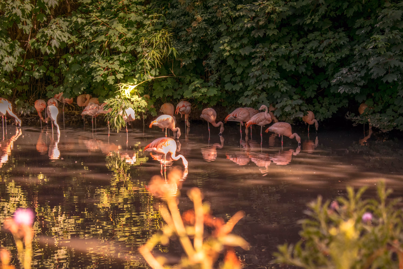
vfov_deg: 16.6
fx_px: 923
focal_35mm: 82
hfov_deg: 24.6
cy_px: 134
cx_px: 202
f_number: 5.6
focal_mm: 55
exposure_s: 1/160
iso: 250
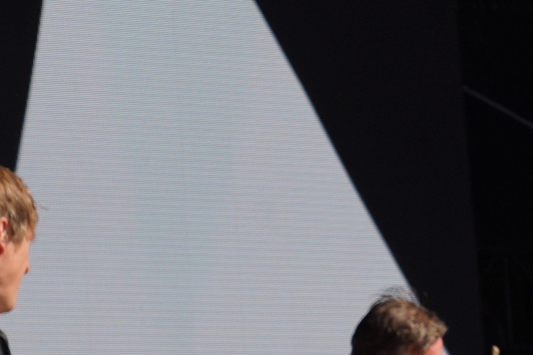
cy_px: -183
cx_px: 947
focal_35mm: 293
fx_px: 4337
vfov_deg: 4.7
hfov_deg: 6.9
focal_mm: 66
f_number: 8
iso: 100
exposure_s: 1/320
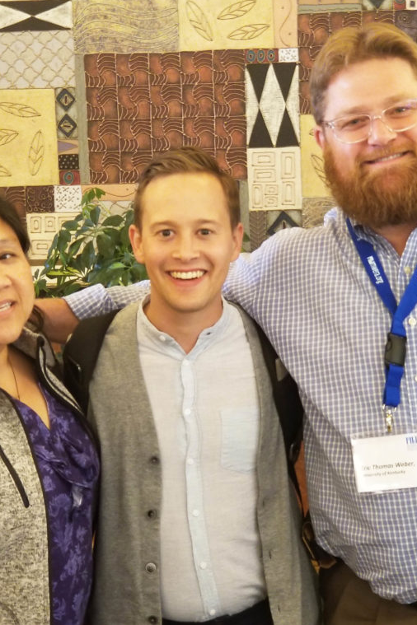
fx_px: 1268
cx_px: 230
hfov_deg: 18.7
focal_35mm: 73
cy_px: 313
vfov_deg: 27.7
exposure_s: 1/17
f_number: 2.4
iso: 160
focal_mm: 6
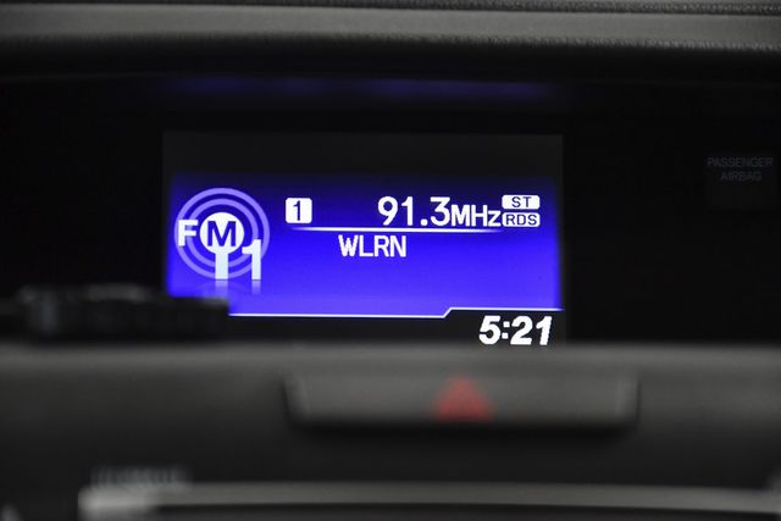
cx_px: 390
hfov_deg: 11.8
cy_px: 260
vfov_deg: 7.9
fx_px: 3775
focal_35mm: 174
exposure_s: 1/250
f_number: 5.6
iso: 2500
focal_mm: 116
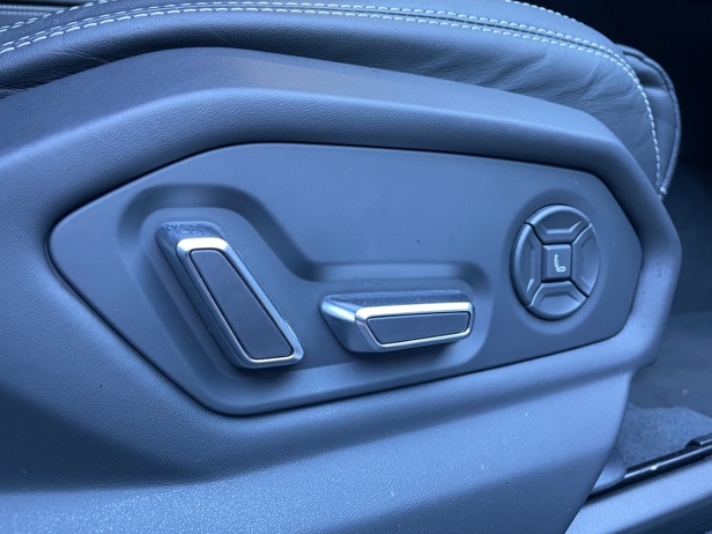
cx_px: 368
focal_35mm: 27
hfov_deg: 65.3
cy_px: 260
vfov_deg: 51.3
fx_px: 555
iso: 200
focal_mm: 4.2
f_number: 1.6
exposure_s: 1/60
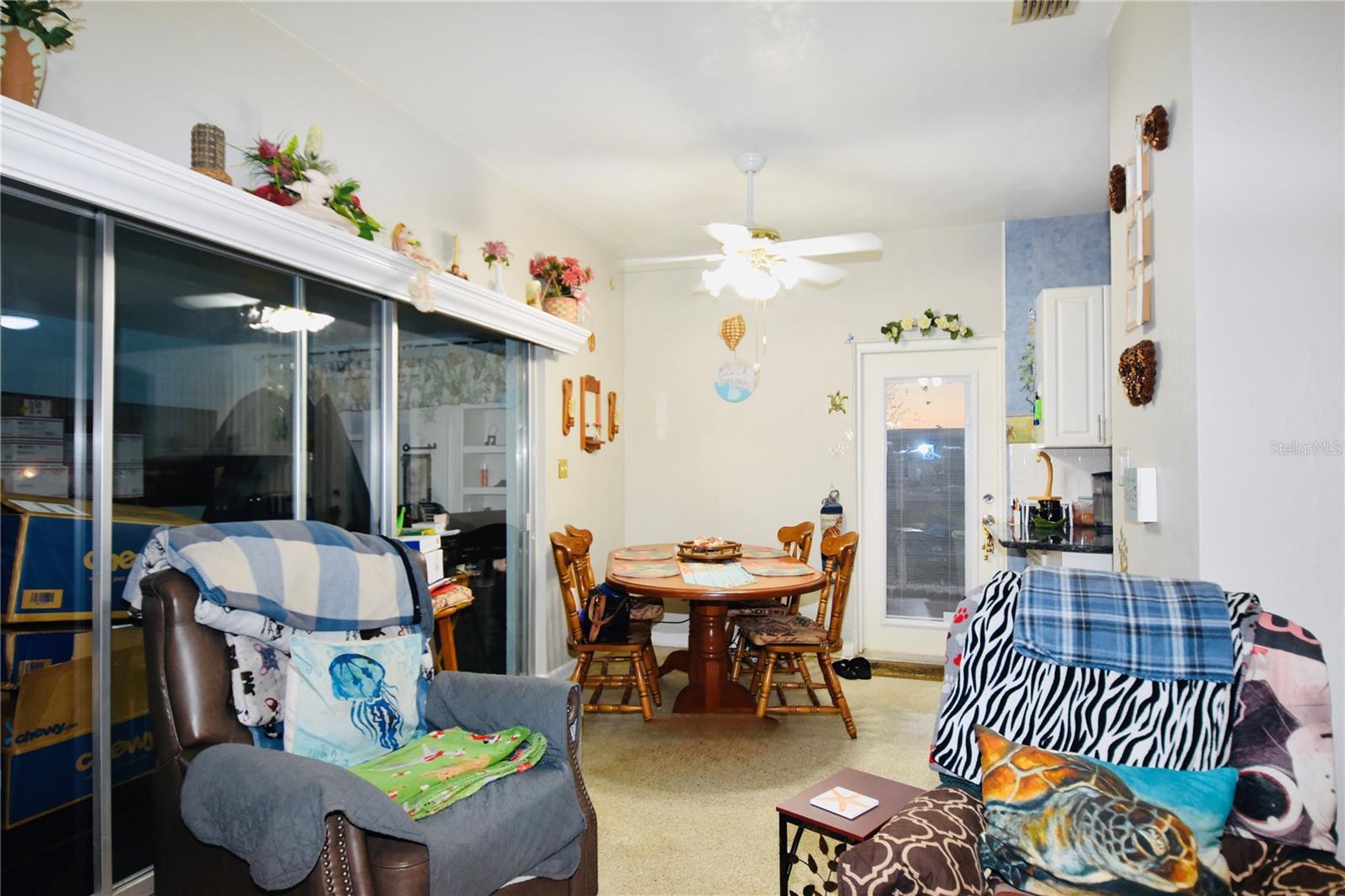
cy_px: 448
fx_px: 784
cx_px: 672
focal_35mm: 21
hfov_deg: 81.2
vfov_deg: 59.5
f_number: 4
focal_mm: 14
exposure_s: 1/60
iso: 560
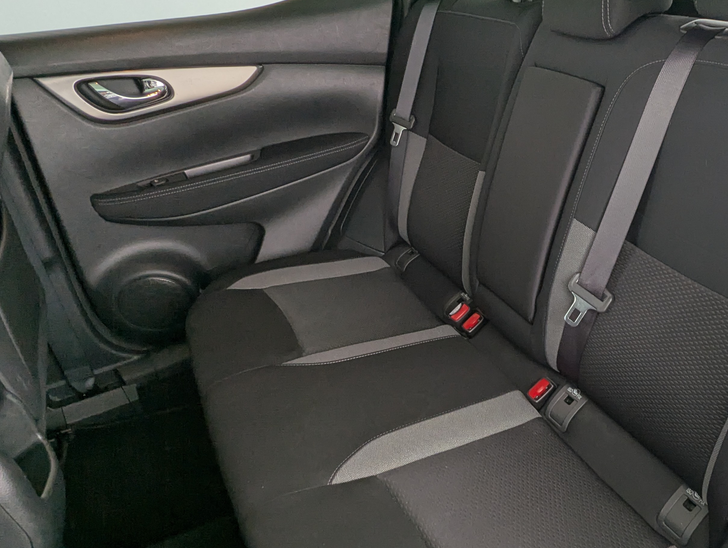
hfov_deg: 59.9
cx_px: 585
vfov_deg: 51.3
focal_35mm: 27
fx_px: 569
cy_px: 316
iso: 49
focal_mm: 2.35
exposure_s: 1/27.9
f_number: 2.2
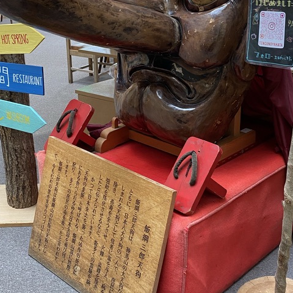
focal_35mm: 49
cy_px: 112
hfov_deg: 34.7
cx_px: 157
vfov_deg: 34.5
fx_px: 469
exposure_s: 1/60
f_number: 1.8
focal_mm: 4.25
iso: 125
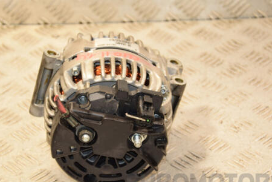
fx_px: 876
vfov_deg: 11.8
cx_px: 115
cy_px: 102
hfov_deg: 17.6
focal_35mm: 116
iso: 800
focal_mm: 58
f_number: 5
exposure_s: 1/200
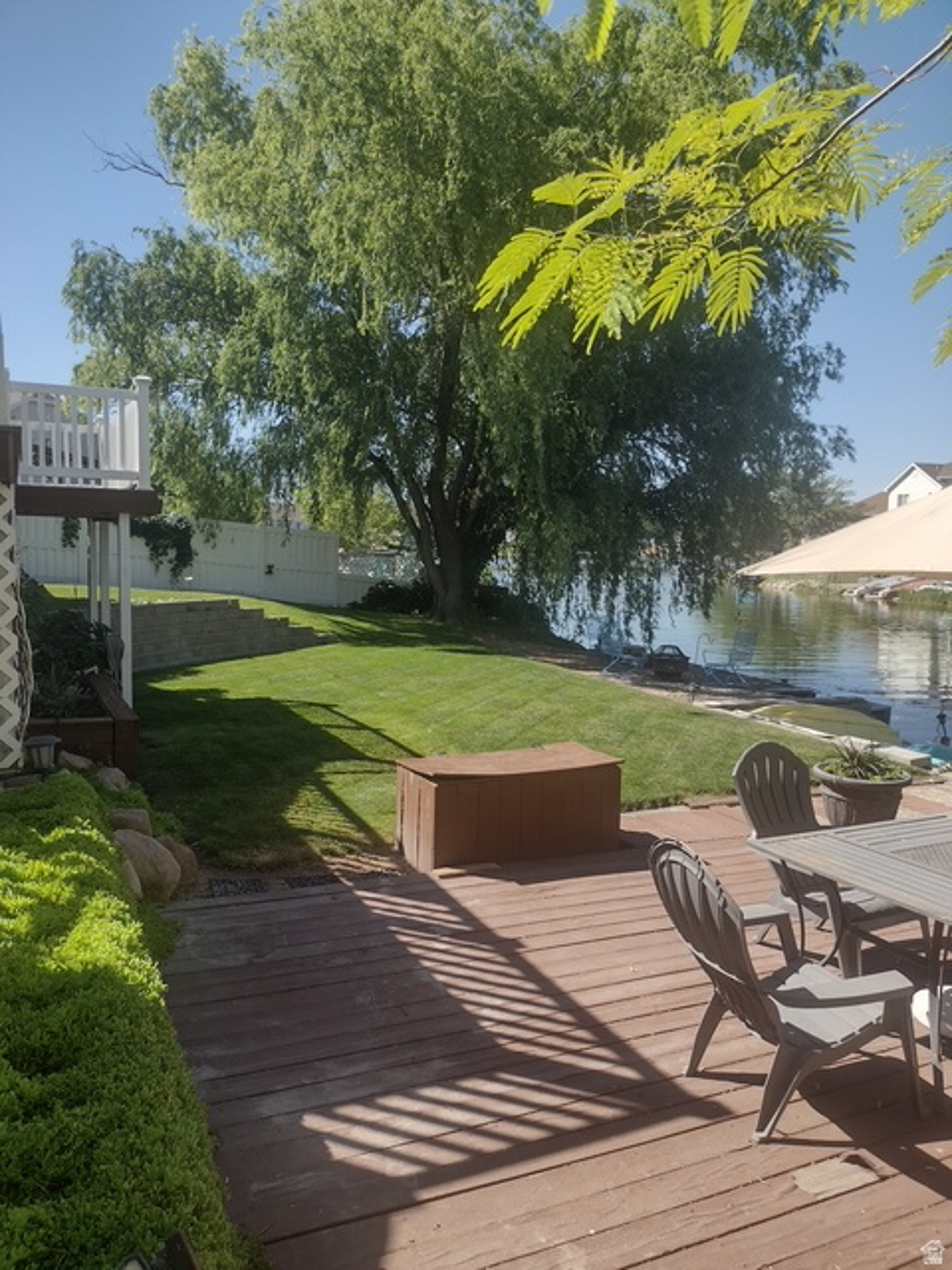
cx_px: 476
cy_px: 635
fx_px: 990
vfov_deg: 65.3
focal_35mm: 27
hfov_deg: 51.4
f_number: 1.7
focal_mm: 4.71
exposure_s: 1/1576
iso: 100
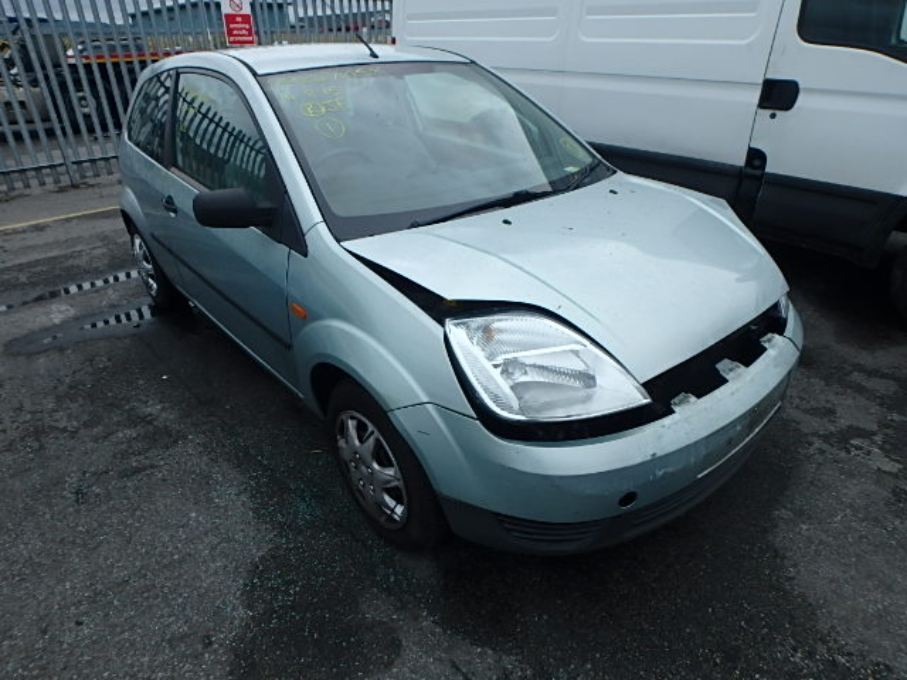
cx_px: 454
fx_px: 550
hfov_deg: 79.0
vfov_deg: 63.4
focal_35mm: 21
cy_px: 340
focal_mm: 3.7
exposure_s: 1/800
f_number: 3.5
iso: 125
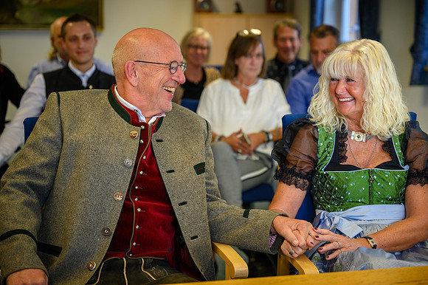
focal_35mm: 70
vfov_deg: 19.4
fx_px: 832
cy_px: 142
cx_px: 214
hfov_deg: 28.9
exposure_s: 1/200
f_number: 3.2
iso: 500
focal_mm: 70
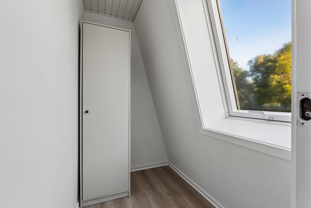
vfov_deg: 77.3
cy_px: 104
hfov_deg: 100.4
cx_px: 156
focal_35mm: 15
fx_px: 130
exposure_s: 1/20
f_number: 8
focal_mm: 10
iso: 400
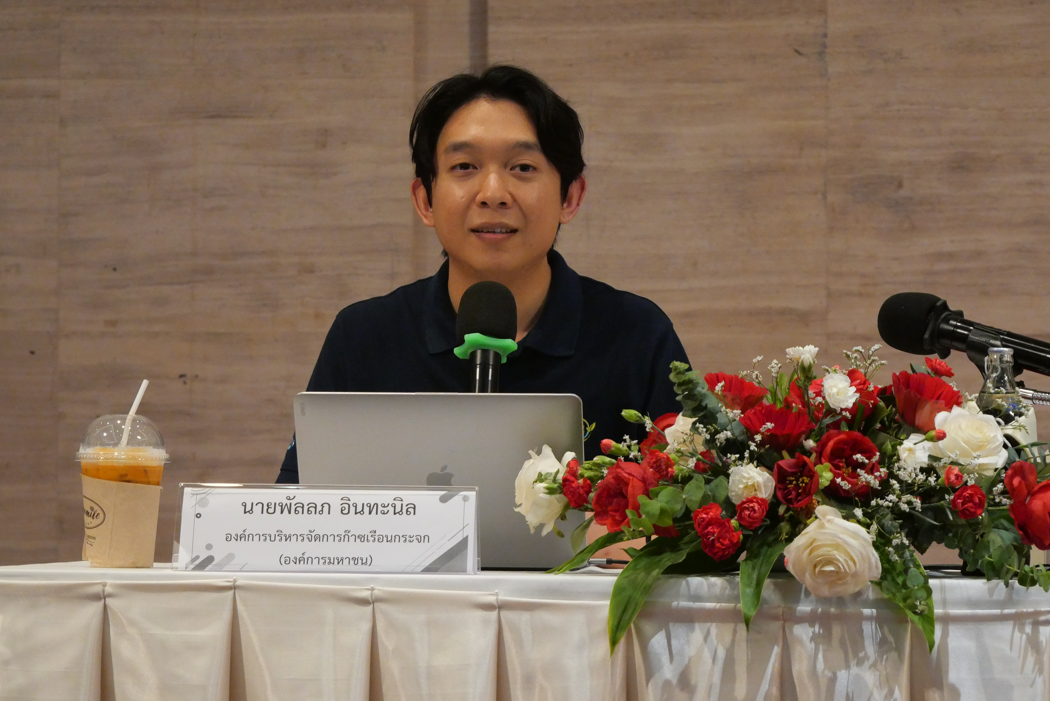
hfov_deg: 17.9
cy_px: 350
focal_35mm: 114
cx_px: 525
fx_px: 3327
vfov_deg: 12.0
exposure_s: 1/125
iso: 3200
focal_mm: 55
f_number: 5.6
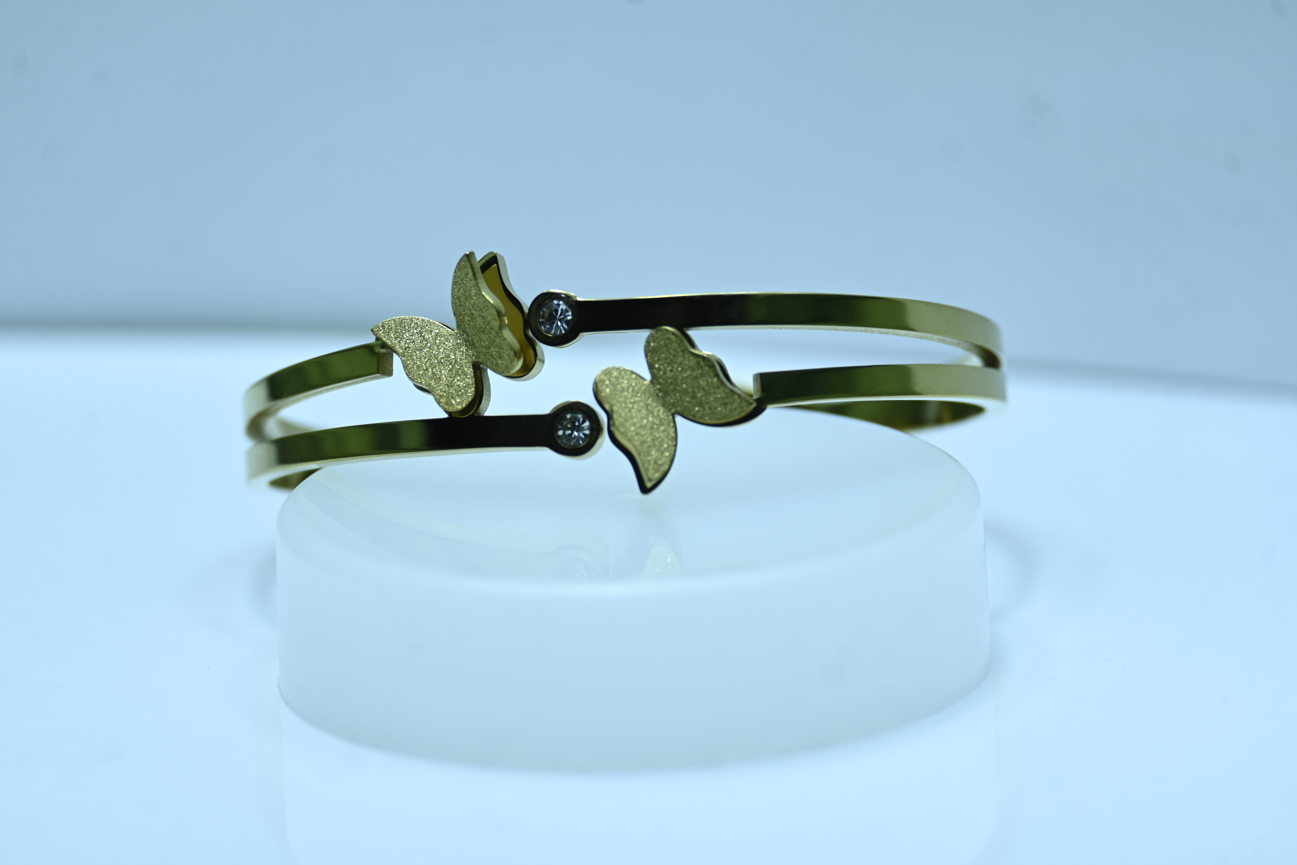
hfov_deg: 6.2
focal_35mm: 330
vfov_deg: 4.2
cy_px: 432
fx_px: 11888
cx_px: 648
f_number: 6.3
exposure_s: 1/50
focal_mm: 220
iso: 100
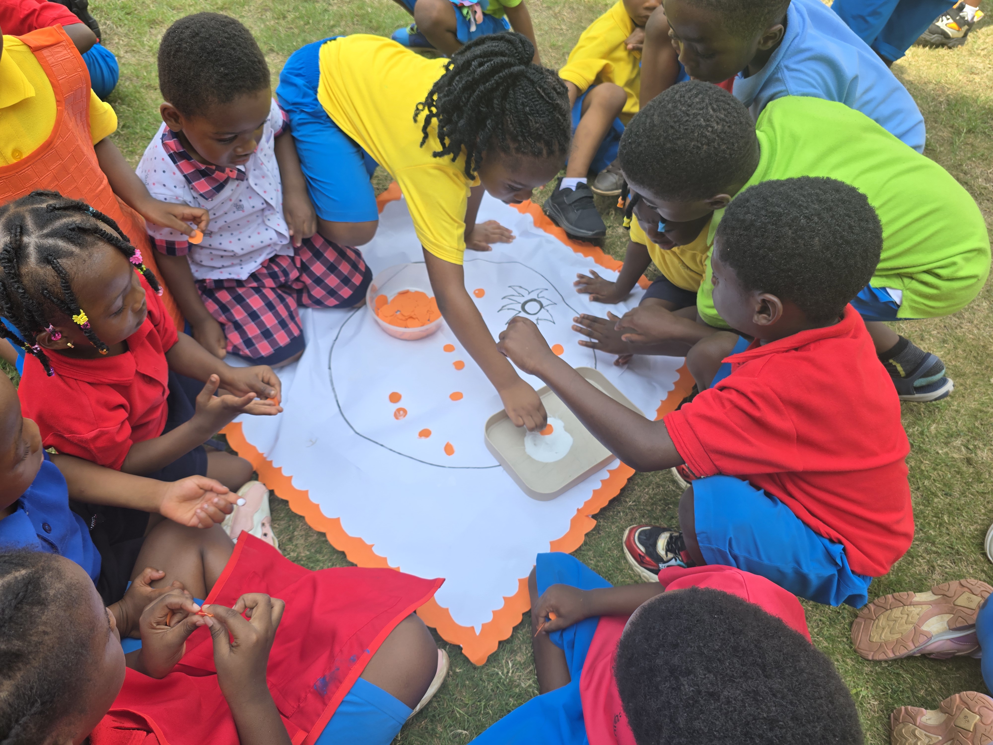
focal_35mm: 23
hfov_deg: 73.9
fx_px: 660
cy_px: 372
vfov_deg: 58.9
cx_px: 496
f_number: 1.7
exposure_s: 1/213
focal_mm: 6.3
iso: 12
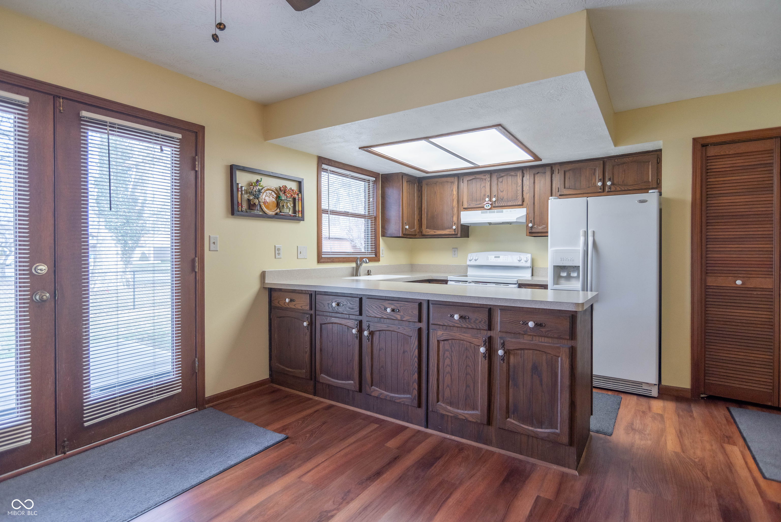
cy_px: 261
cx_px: 390
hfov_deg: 90.0
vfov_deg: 67.4
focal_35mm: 18
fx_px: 391
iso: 160
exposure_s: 1/60
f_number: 4.5
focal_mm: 18
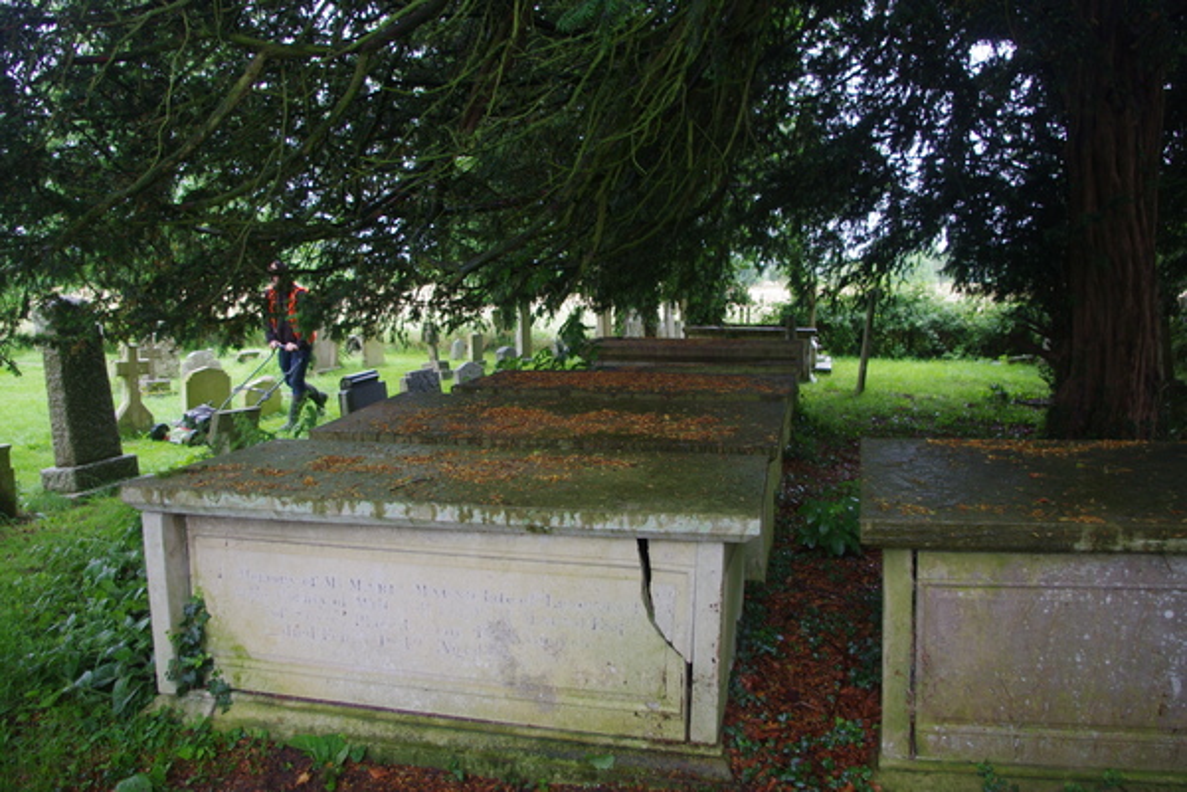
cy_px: 396
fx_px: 989
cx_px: 594
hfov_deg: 61.9
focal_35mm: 30
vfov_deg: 43.6
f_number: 4
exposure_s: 1/160
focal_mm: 20
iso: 400
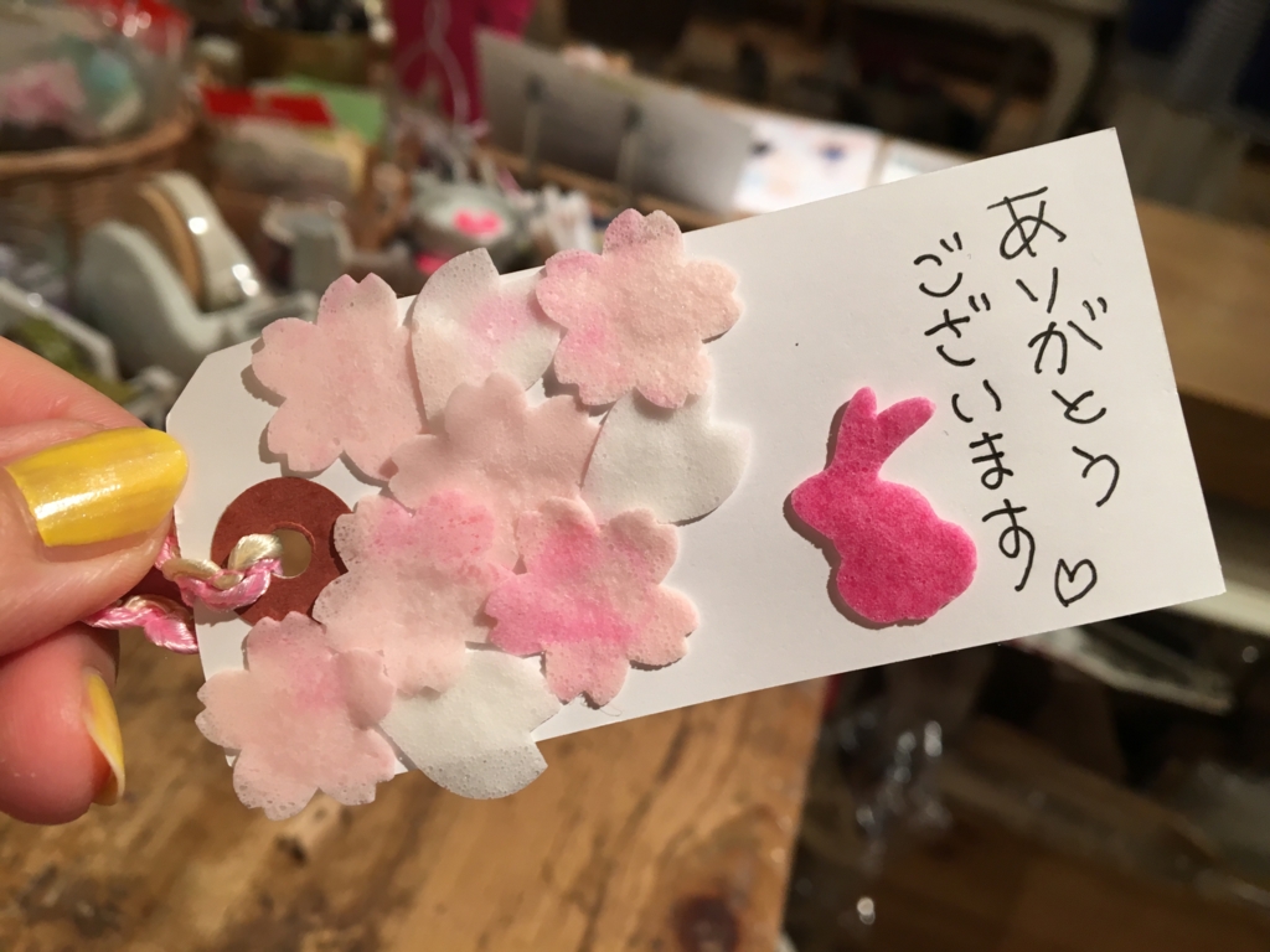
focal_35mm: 29
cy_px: 476
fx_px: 1064
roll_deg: -11.8
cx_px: 635
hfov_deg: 61.7
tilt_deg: -37.5
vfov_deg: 48.2
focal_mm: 4.15
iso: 64
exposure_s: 1/33
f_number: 2.2
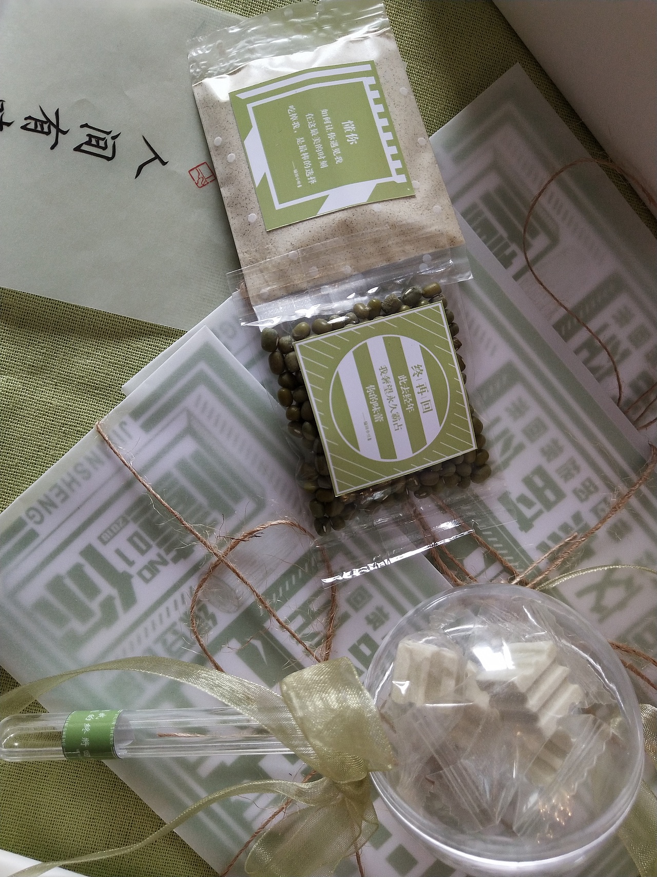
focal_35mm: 30
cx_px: 328
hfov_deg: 46.8
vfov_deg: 60.0
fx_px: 759
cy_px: 438
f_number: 1.8
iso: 199
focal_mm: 3.95
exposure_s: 1/100
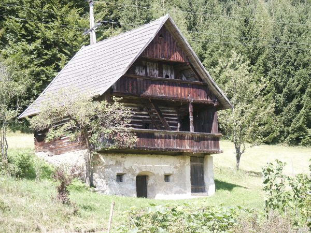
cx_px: 156
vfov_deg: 16.8
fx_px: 791
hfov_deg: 22.3
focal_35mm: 88
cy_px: 116
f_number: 3.6
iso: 64
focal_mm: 17.6
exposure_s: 1/180
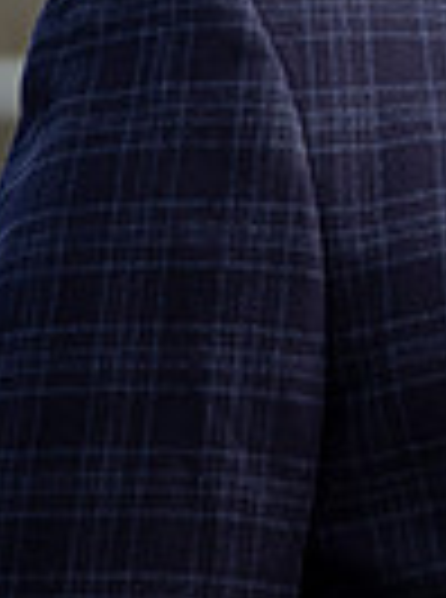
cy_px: -200
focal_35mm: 884
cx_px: 1032
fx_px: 15260
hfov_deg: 1.7
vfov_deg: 2.2
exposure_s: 1/1000
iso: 200
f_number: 2.8
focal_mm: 140
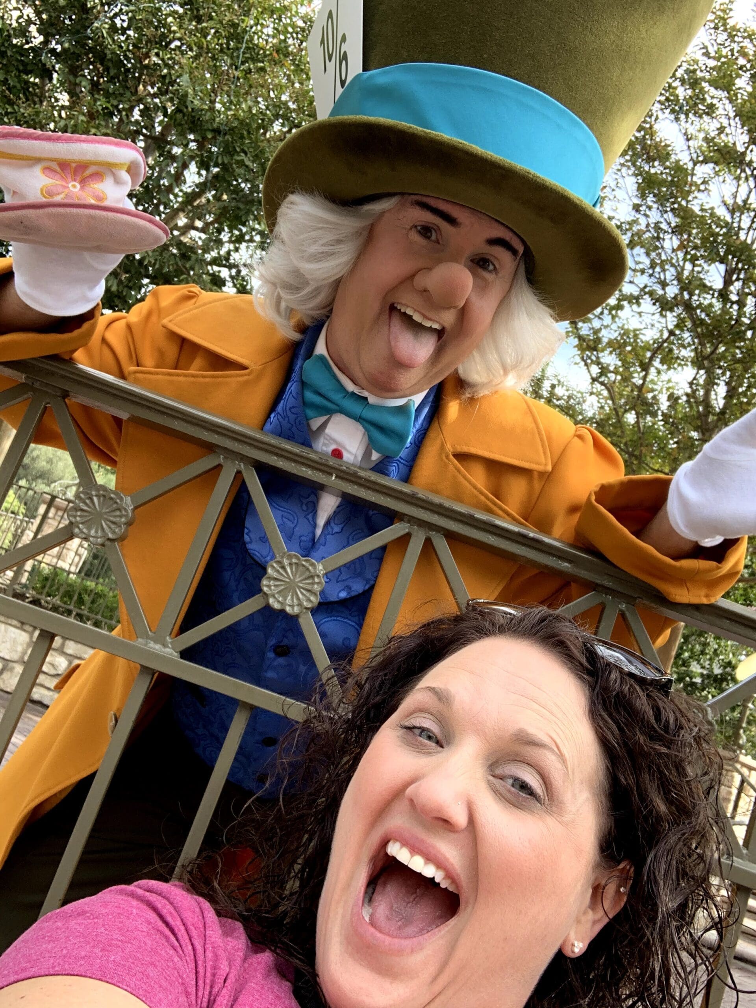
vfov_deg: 56.8
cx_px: 378
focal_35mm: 32
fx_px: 932
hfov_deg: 44.2
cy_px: 504
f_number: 2.2
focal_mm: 2.87
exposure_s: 1/180
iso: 16
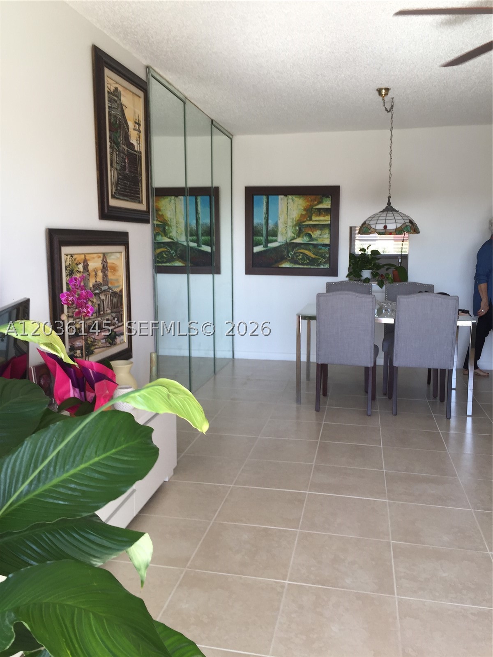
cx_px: 246
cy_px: 328
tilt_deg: -8.1
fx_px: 551
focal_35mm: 29
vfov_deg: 61.7
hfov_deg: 48.2
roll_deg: +1.7
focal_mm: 4.15
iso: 32
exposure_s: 1/126
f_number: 2.2
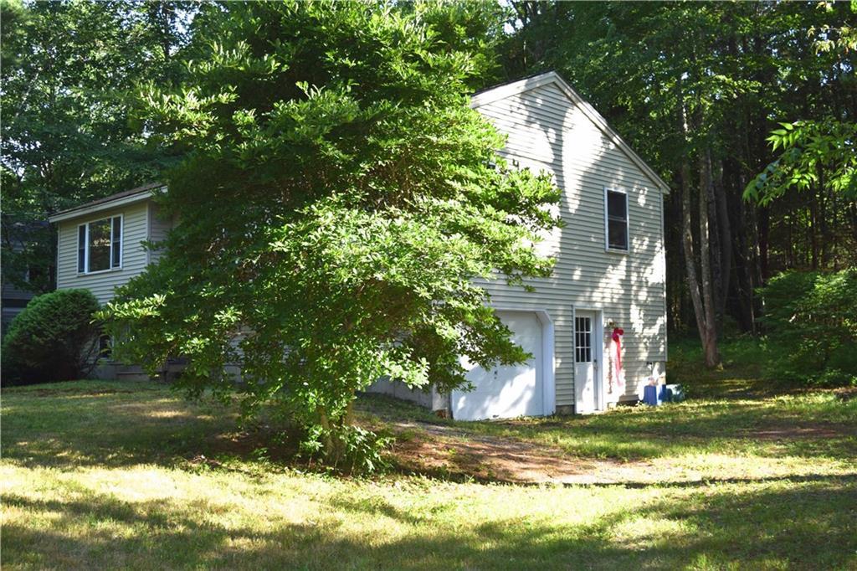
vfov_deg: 34.2
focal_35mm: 39
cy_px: 286
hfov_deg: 49.6
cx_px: 428
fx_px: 928
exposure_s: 1/200
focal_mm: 26
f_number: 5
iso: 140
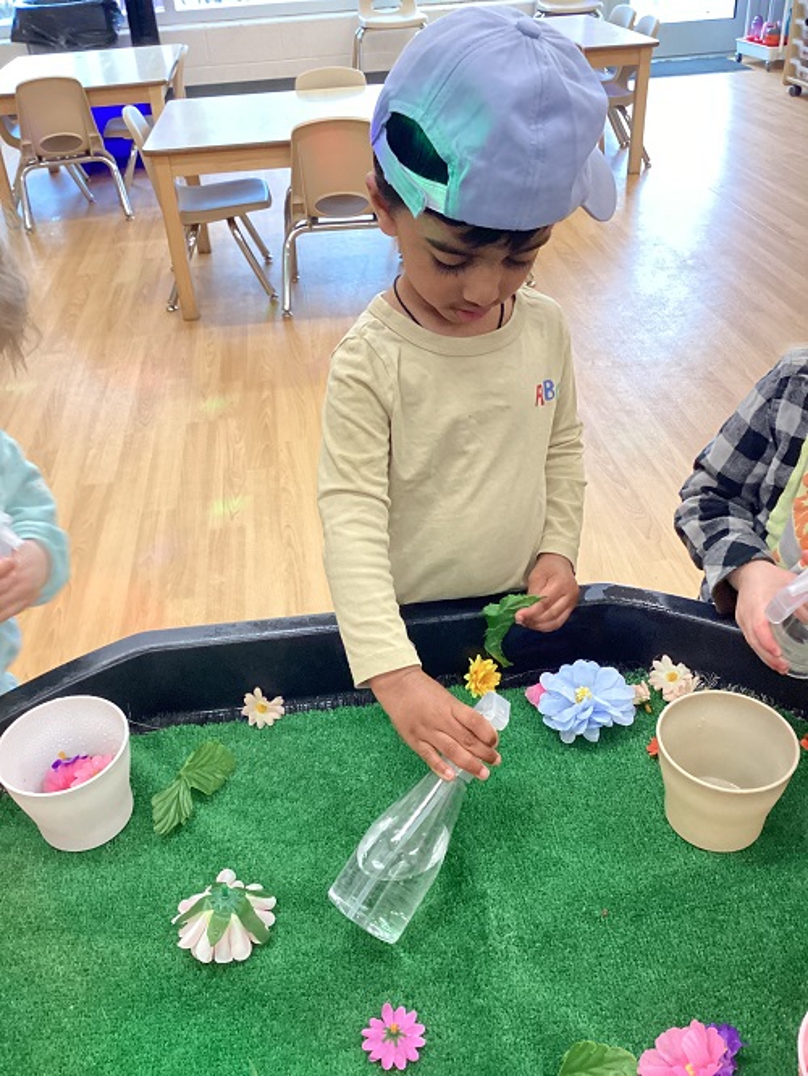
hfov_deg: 45.5
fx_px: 964
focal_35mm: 31
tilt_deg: -34.7
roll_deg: +3.9
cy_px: 538
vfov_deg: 58.3
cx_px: 404
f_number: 2.4
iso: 400
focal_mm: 3.3
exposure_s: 1/60
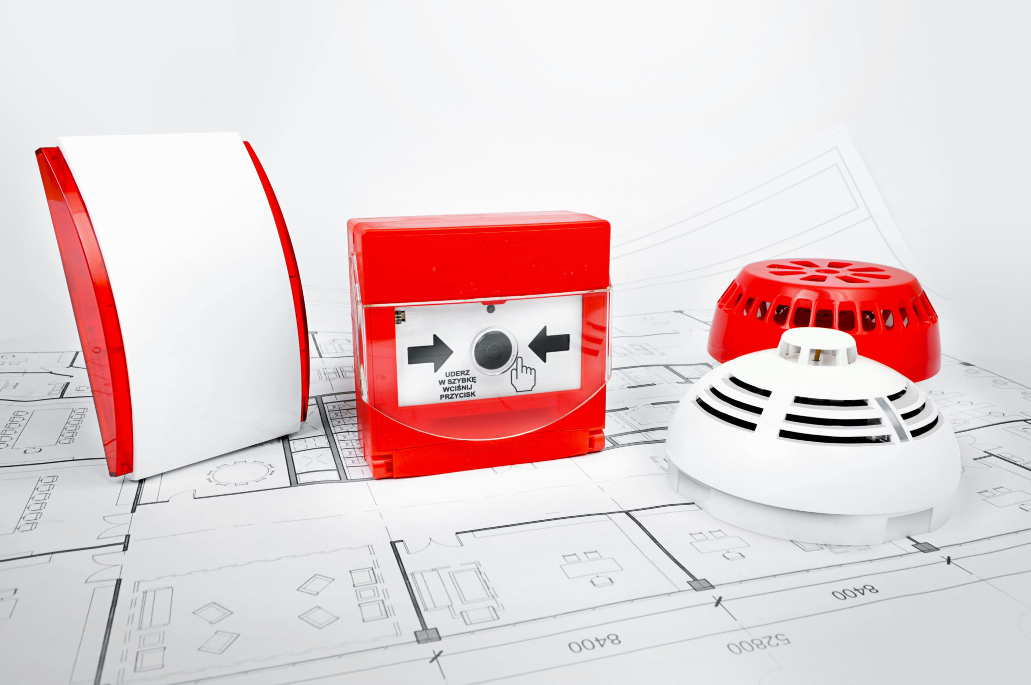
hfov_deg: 57.3
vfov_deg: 39.9
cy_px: 342
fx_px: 944
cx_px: 516
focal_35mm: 33
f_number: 16
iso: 200
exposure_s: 1/200
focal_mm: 22
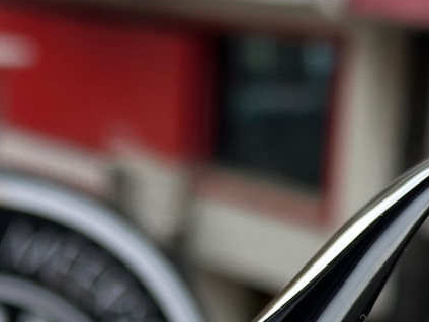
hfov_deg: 13.6
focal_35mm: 145
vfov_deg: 9.9
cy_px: 468
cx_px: 98
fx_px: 1797
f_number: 1.78
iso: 64
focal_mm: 6.86
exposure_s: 1/538
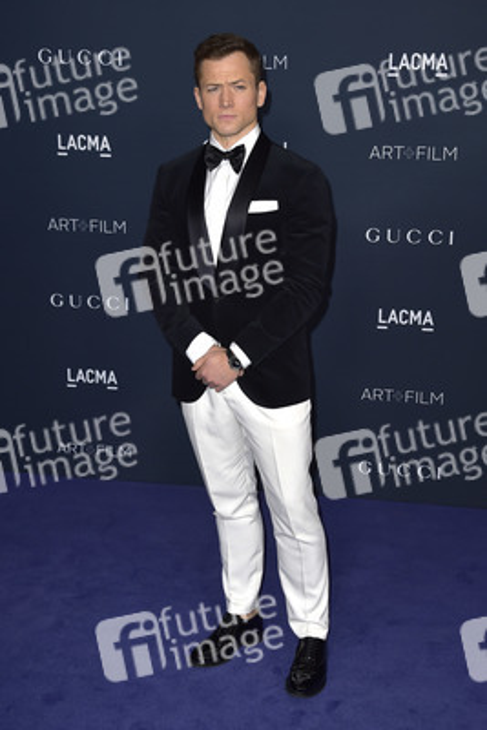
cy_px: 365
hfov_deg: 26.0
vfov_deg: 38.2
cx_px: 244
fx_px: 1054
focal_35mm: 52
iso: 500
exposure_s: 1/250
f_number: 6.3
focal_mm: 52
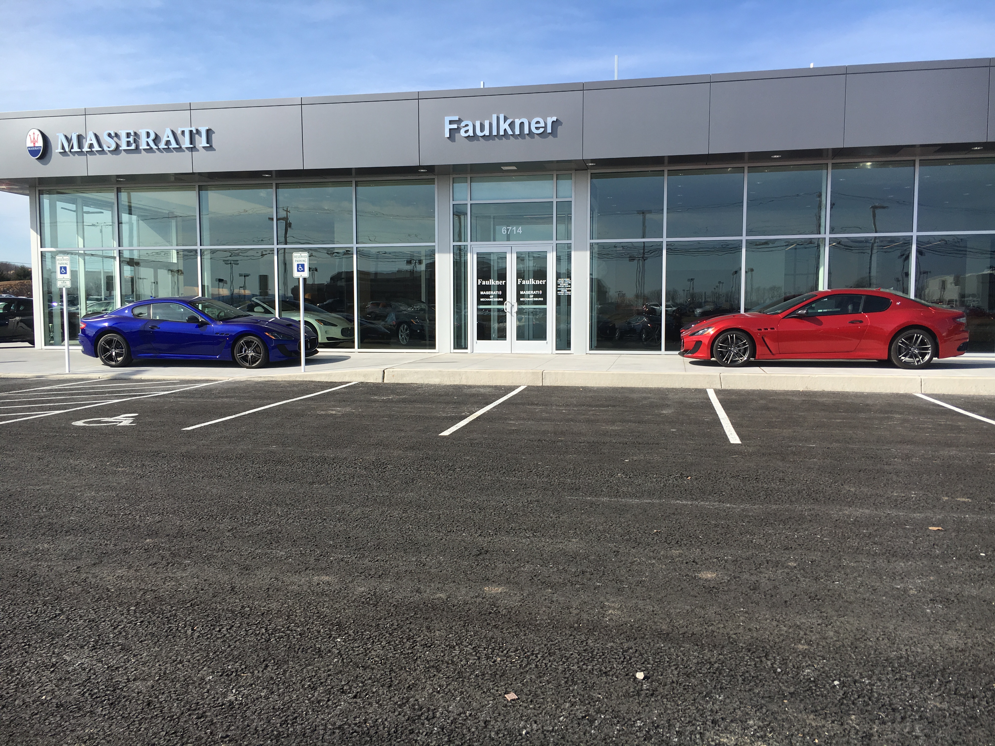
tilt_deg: -4.6
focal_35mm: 29
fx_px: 834
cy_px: 373
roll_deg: +0.4
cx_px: 498
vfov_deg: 48.2
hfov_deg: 61.7
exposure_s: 1/1261
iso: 25
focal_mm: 4.15
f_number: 2.2
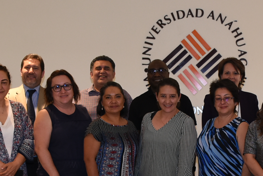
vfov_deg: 13.1
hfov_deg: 19.5
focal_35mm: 104
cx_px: 185
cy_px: 164
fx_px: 761
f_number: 4.5
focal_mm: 22
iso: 640
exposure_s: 1/50
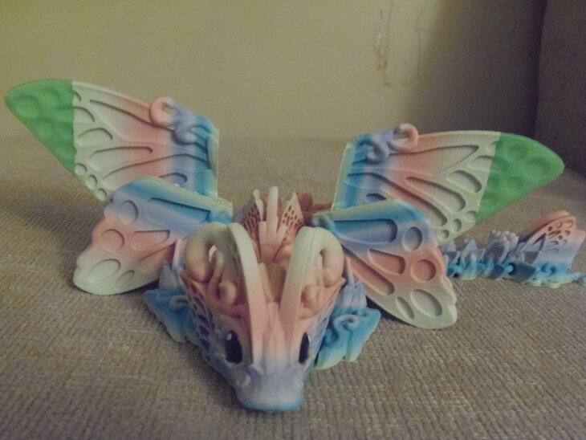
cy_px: 220
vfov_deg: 46.8
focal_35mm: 30
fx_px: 508
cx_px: 293
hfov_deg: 59.9
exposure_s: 1/6
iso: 800
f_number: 3.2
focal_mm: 5.5
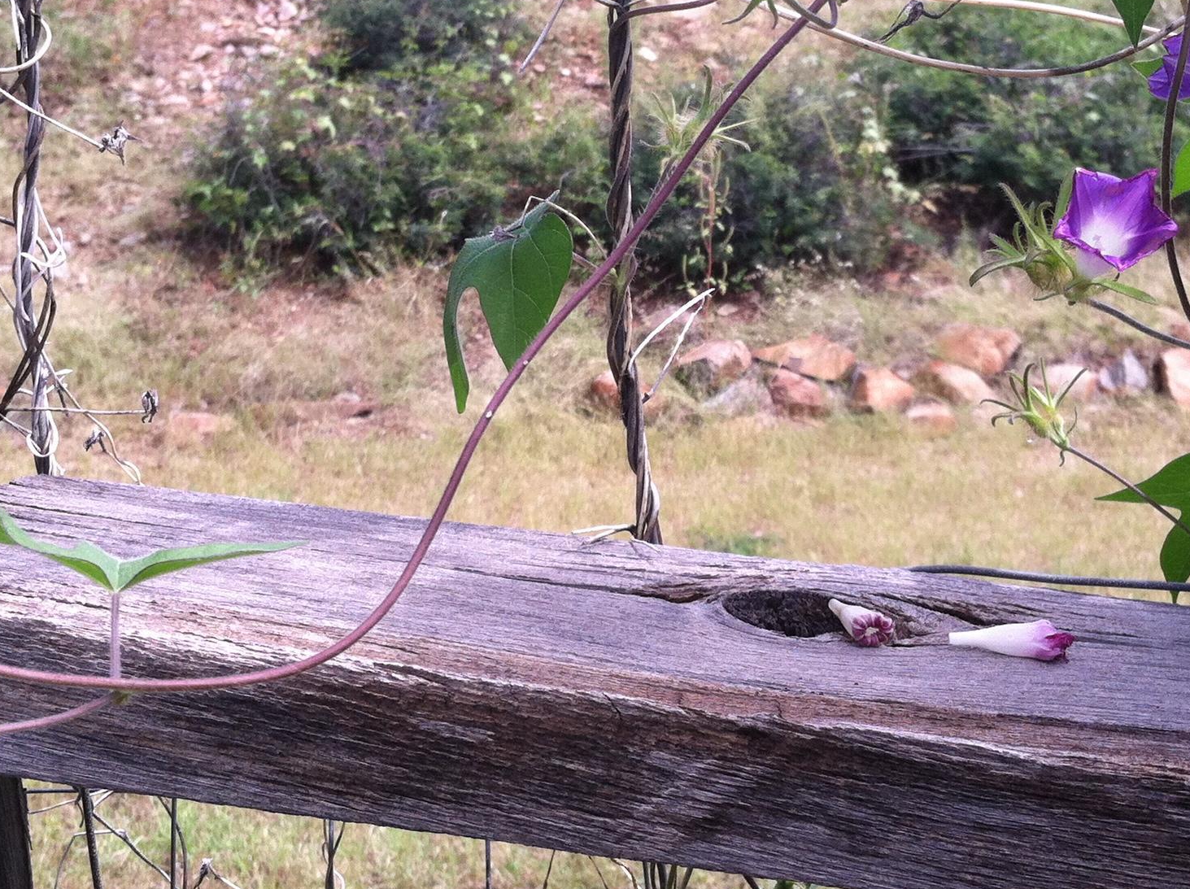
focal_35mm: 62
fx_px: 2128
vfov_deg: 23.6
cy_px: 360
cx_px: 669
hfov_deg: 31.2
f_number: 2.8
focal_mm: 3.85
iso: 80
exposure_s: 1/698
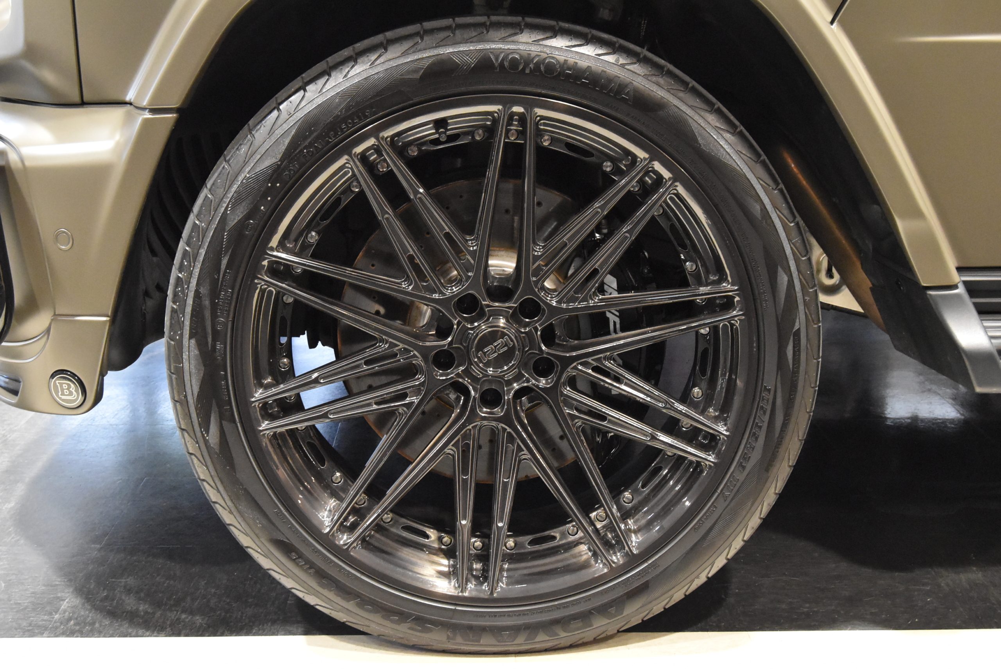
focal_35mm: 48
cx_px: 500
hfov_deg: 41.1
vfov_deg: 28.1
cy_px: 334
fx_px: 1336
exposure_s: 1/50
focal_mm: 32
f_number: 8
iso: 5600
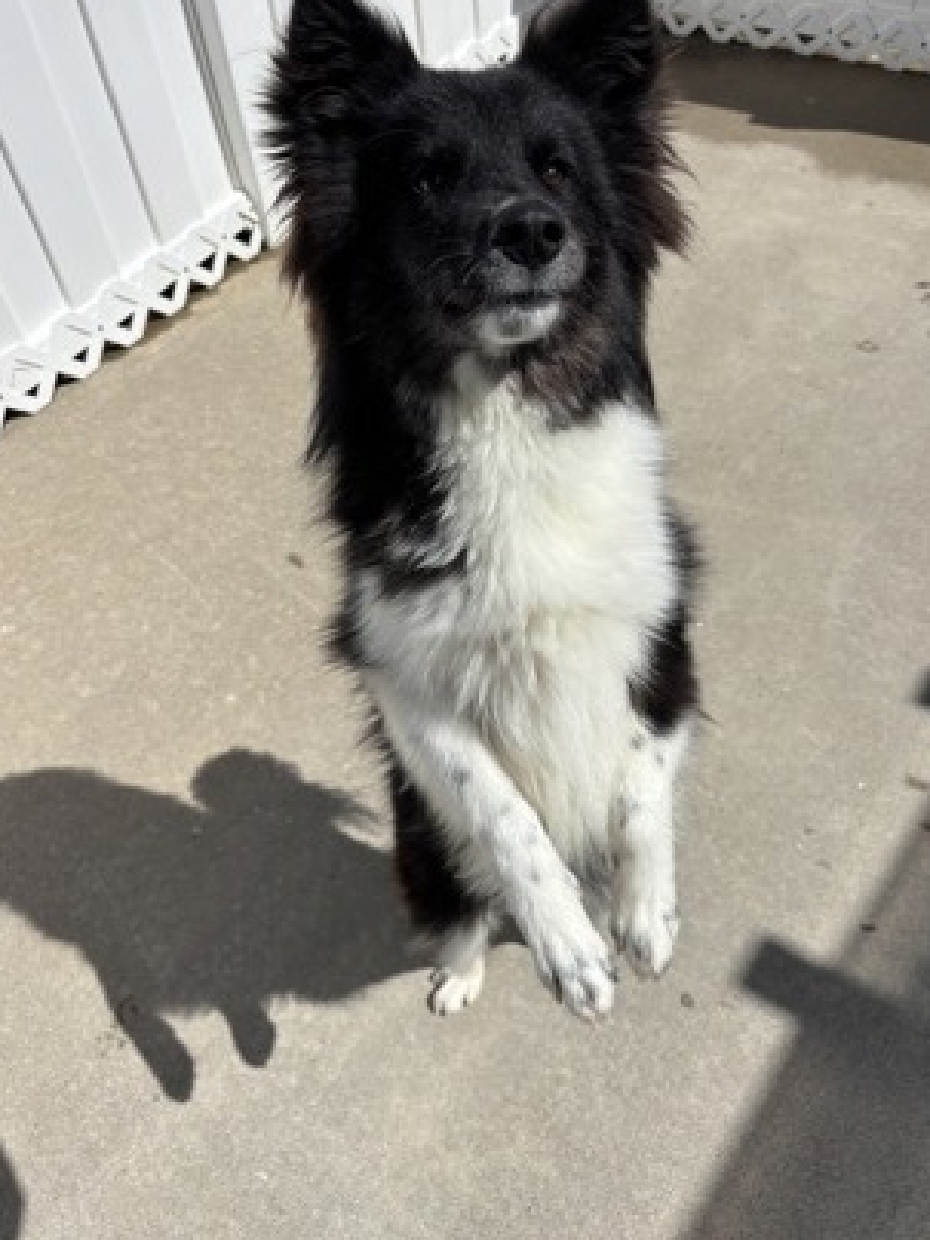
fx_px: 967
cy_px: 608
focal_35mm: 27
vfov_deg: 65.3
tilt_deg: -50.7
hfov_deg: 51.4
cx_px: 471
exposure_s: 1/8333
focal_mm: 5.96
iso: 50
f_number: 1.6
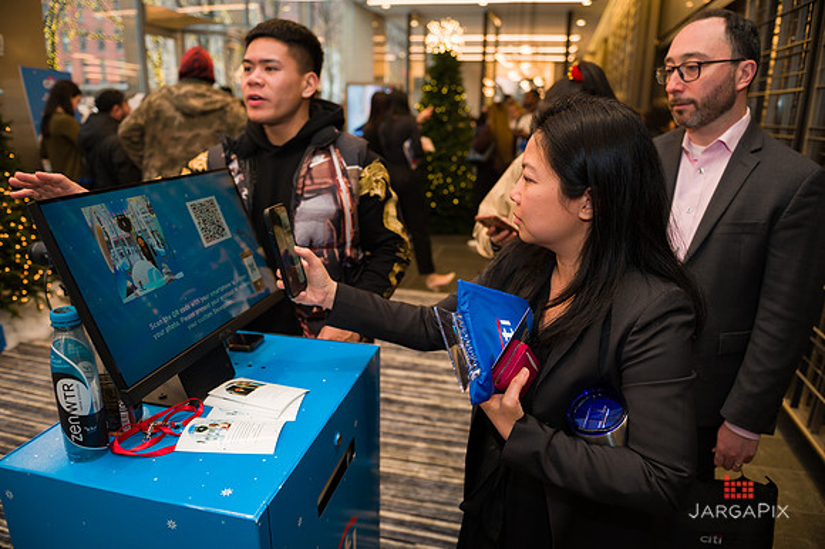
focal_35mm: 24
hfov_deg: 73.8
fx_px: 550
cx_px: 412
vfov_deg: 53.1
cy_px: 274
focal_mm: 24
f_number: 3.2
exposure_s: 1/200
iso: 400
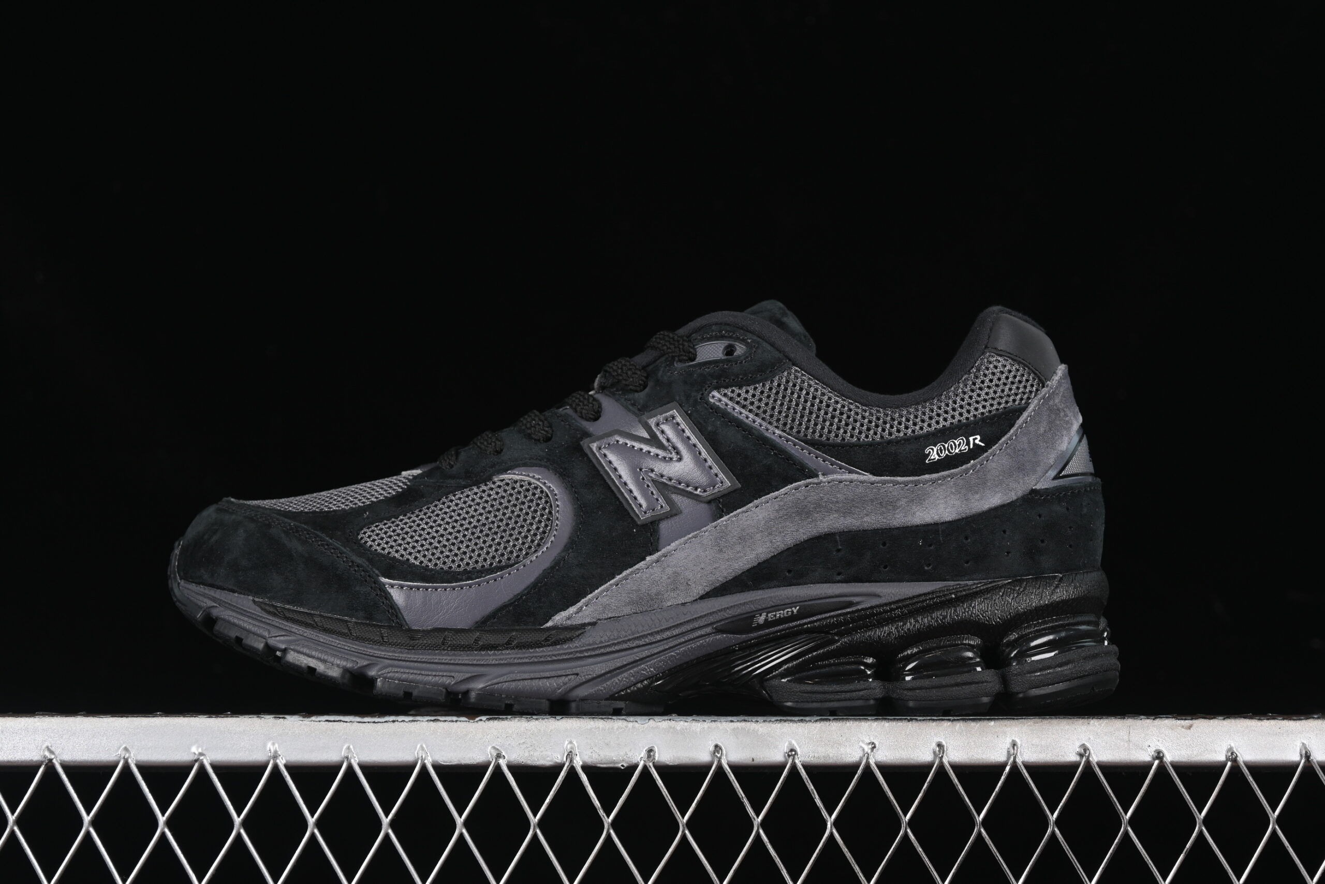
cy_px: 442
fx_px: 2760
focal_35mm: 75
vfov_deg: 18.2
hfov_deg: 27.0
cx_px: 662
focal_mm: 50
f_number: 6.3
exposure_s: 1/50
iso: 160
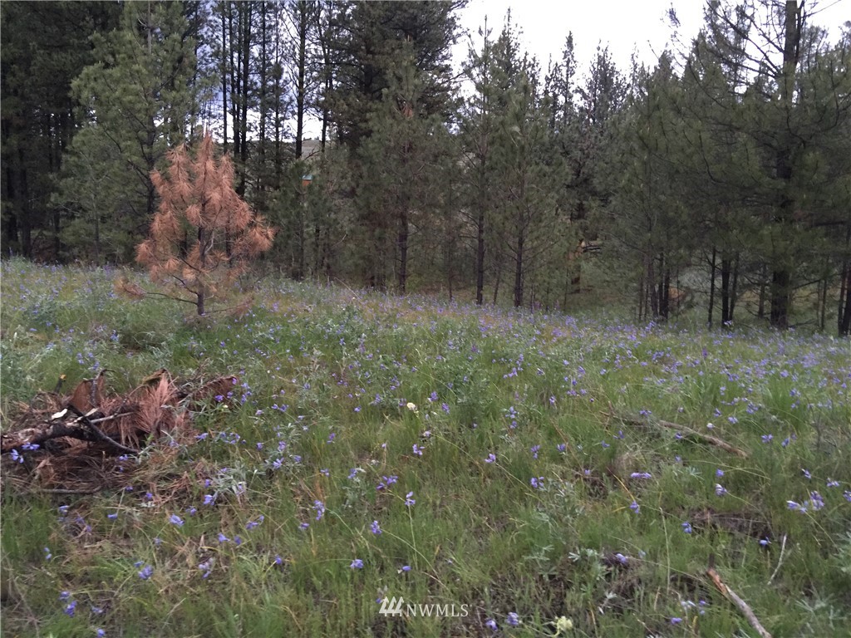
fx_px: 713
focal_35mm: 29
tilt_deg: -8.2
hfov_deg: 61.7
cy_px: 319
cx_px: 426
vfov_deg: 48.2
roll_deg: -0.9
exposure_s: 1/30
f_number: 2.2
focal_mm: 4.15
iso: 250
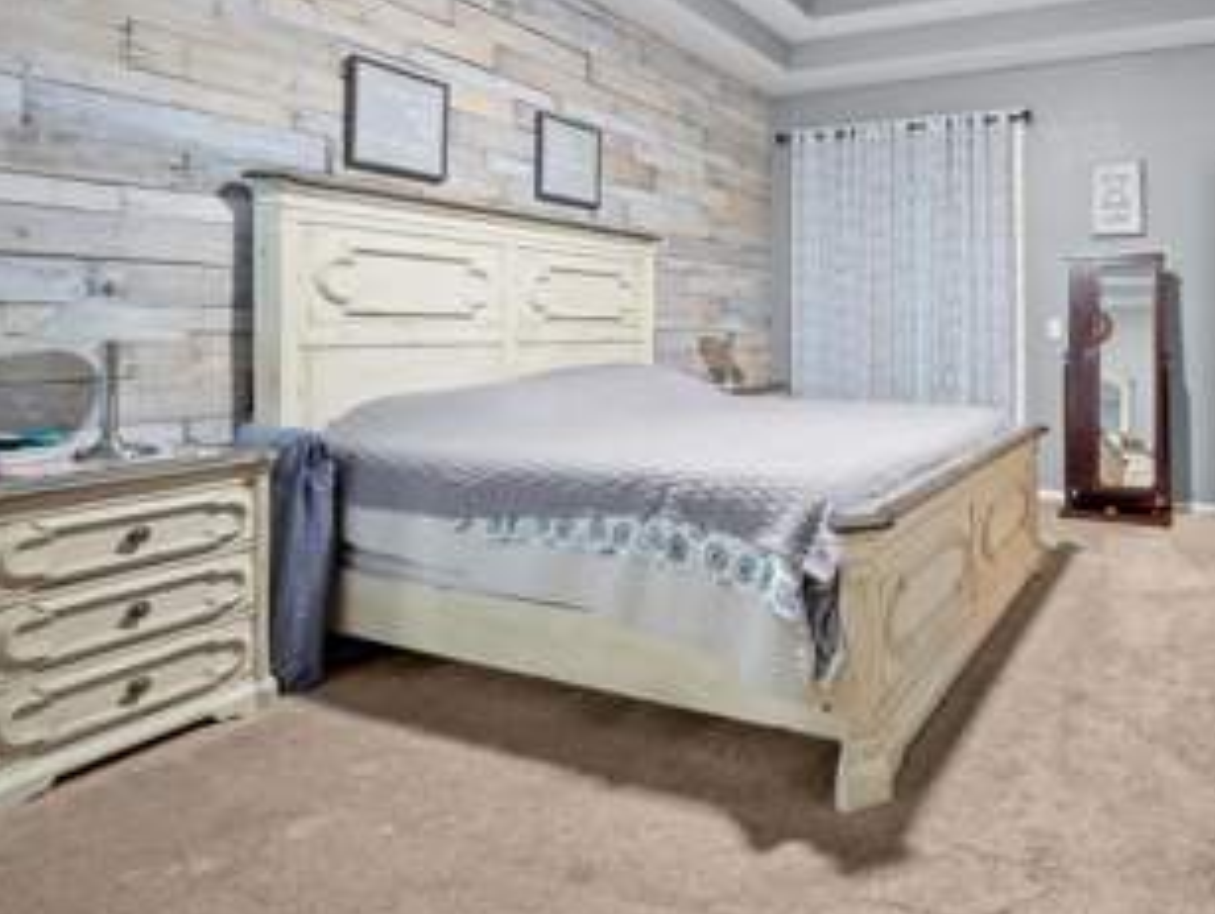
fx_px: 738
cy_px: 425
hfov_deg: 74.9
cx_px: 867
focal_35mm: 21
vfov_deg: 63.5
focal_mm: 14
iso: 100
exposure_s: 1.3
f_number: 4
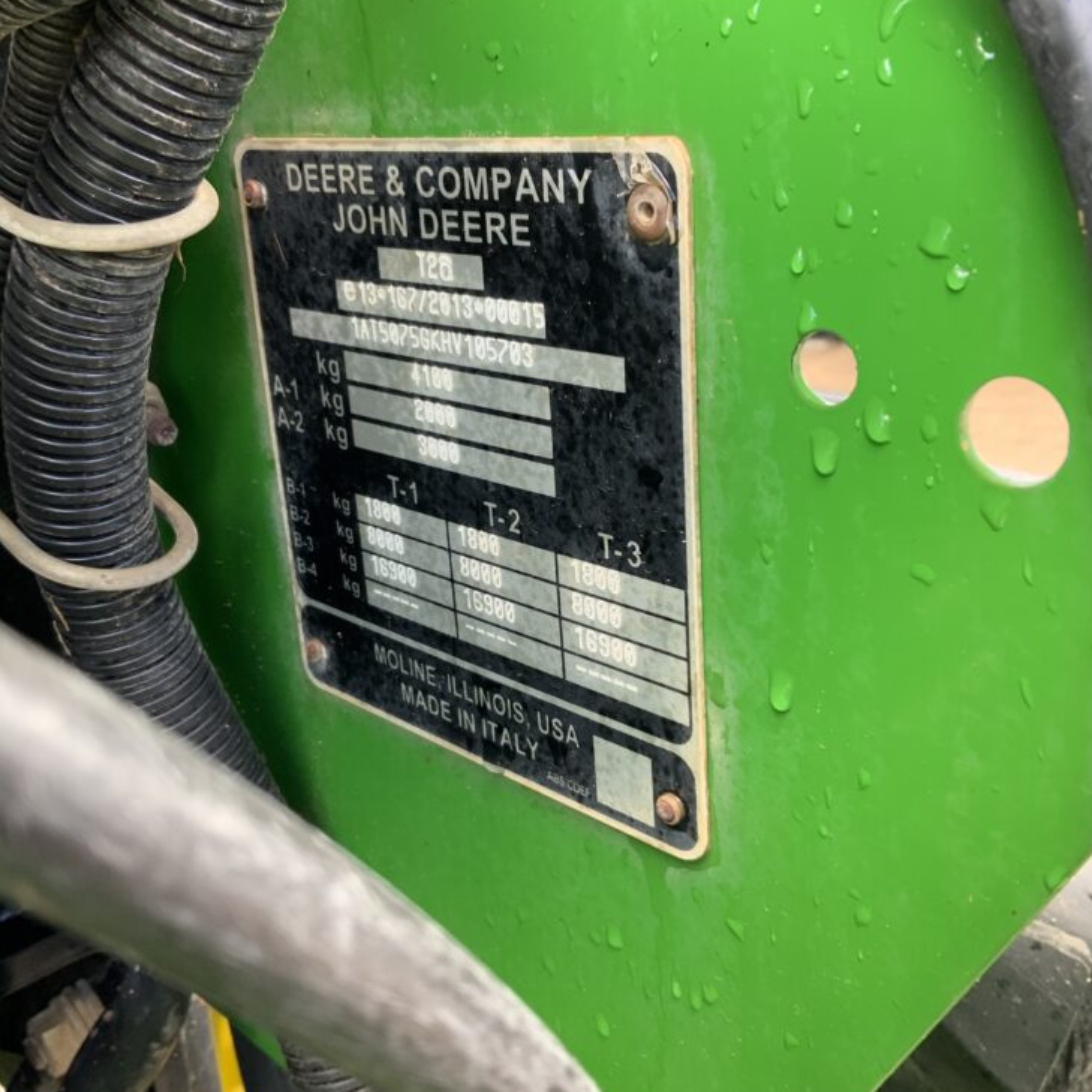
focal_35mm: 36
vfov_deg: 46.0
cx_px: 574
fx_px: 1285
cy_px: 533
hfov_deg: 46.0
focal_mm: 3
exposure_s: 1/98
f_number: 1.8
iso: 64
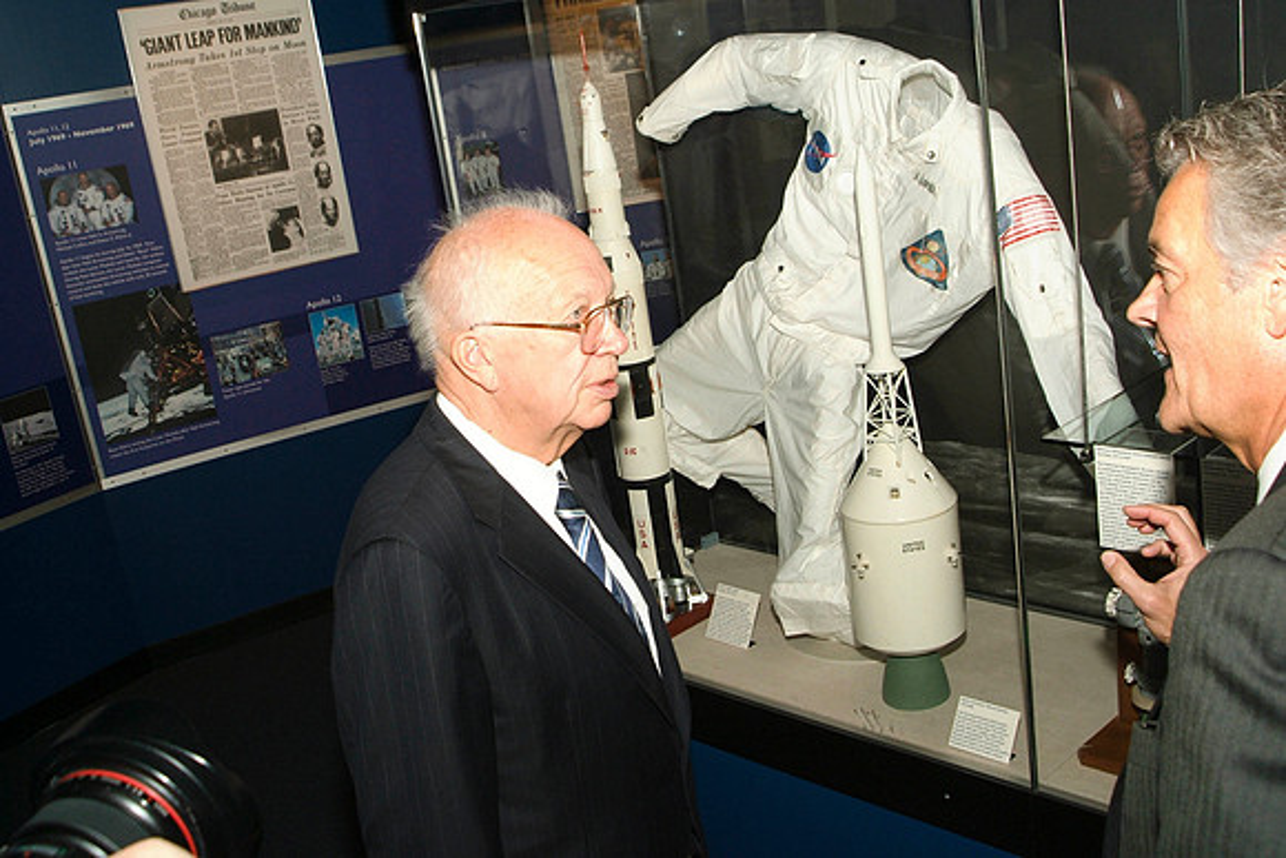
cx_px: 643
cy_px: 429
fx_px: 1286
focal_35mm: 36
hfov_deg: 53.1
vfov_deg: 36.9
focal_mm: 24
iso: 800
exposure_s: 1/60
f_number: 9.5
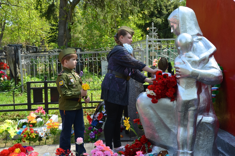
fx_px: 332
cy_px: 78
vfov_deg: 26.4
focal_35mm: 51
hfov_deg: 39.0
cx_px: 118
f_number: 7.1
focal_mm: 34
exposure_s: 1/200
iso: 200
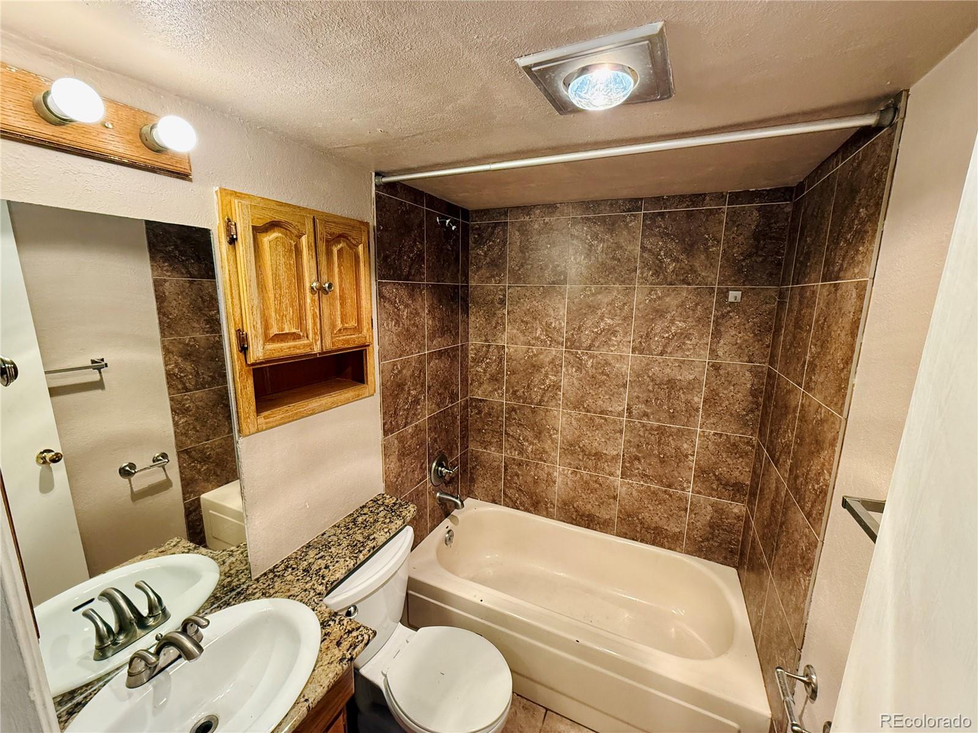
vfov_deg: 85.7
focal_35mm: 14
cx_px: 489
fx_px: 396
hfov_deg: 102.1
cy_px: 366
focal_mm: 2.22
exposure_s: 1/120
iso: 400
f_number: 2.2
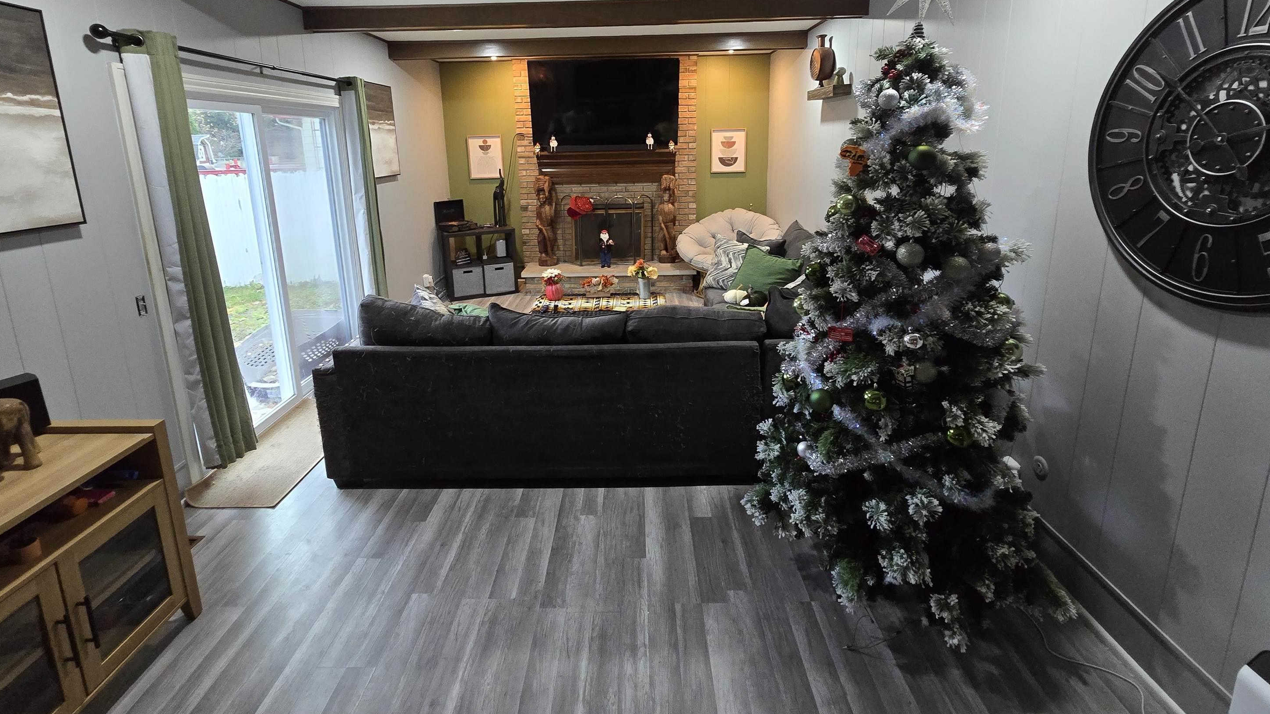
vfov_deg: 68.7
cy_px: 242
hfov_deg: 103.0
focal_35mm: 15
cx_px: 631
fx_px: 505
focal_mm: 2.2
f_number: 2.2
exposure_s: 1/60
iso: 500
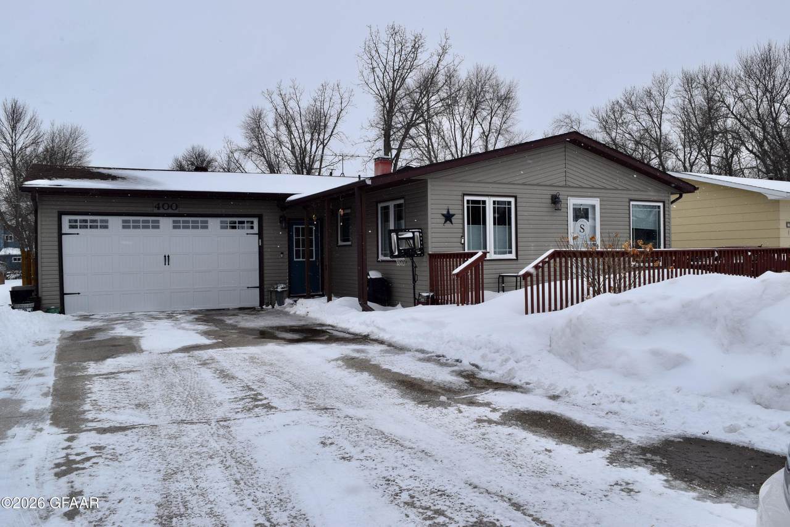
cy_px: 264
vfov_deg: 47.9
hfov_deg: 67.4
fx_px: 592
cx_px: 395
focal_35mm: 27
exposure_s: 1/400
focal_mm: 18
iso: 200
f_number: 10
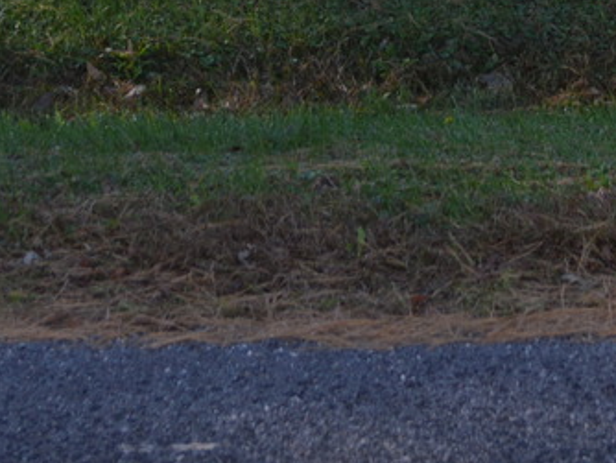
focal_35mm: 154
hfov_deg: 12.5
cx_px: 723
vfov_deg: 9.0
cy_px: -531
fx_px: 2742
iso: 100
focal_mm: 22
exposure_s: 1/200
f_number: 5.6
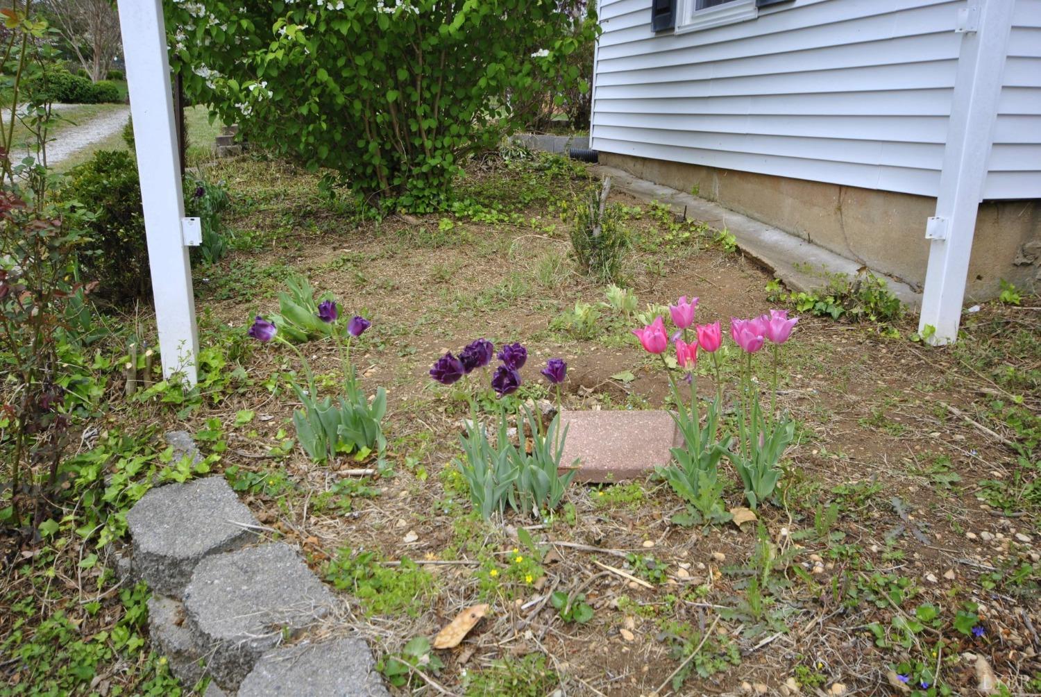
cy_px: 348
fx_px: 869
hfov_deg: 61.9
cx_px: 520
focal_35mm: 30
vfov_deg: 43.7
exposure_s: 1/160
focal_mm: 20
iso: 100
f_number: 6.3
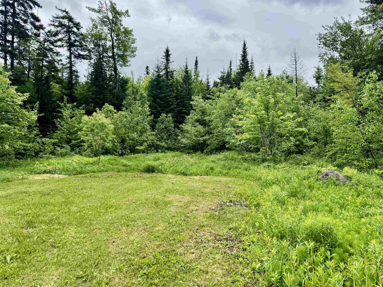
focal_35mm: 24
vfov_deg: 56.8
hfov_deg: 71.6
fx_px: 266
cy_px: 144
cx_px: 192
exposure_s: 1/1869
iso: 80
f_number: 1.78
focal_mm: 6.76
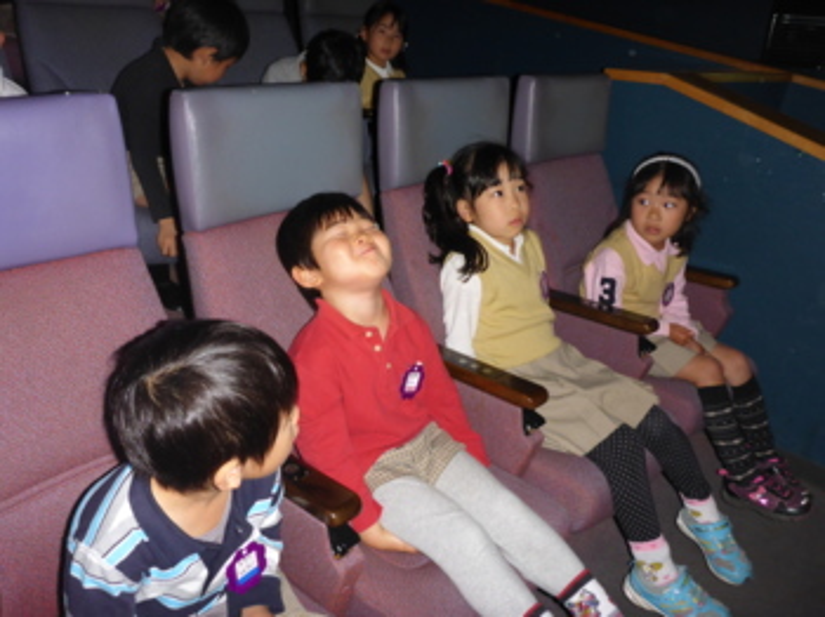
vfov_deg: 49.7
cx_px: 412
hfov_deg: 63.5
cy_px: 308
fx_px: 667
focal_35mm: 28
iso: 200
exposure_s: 1/60
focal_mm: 4.9
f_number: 3.3
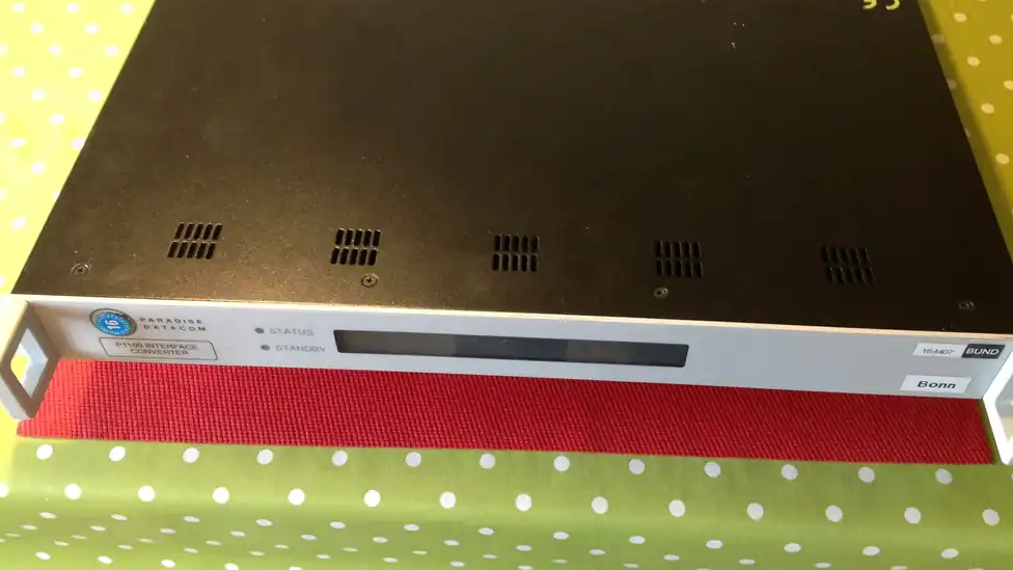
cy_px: 242
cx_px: 508
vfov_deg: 30.4
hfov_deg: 51.6
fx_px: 1048
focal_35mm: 39
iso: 160
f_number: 2.4
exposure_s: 1/15
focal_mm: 4.28
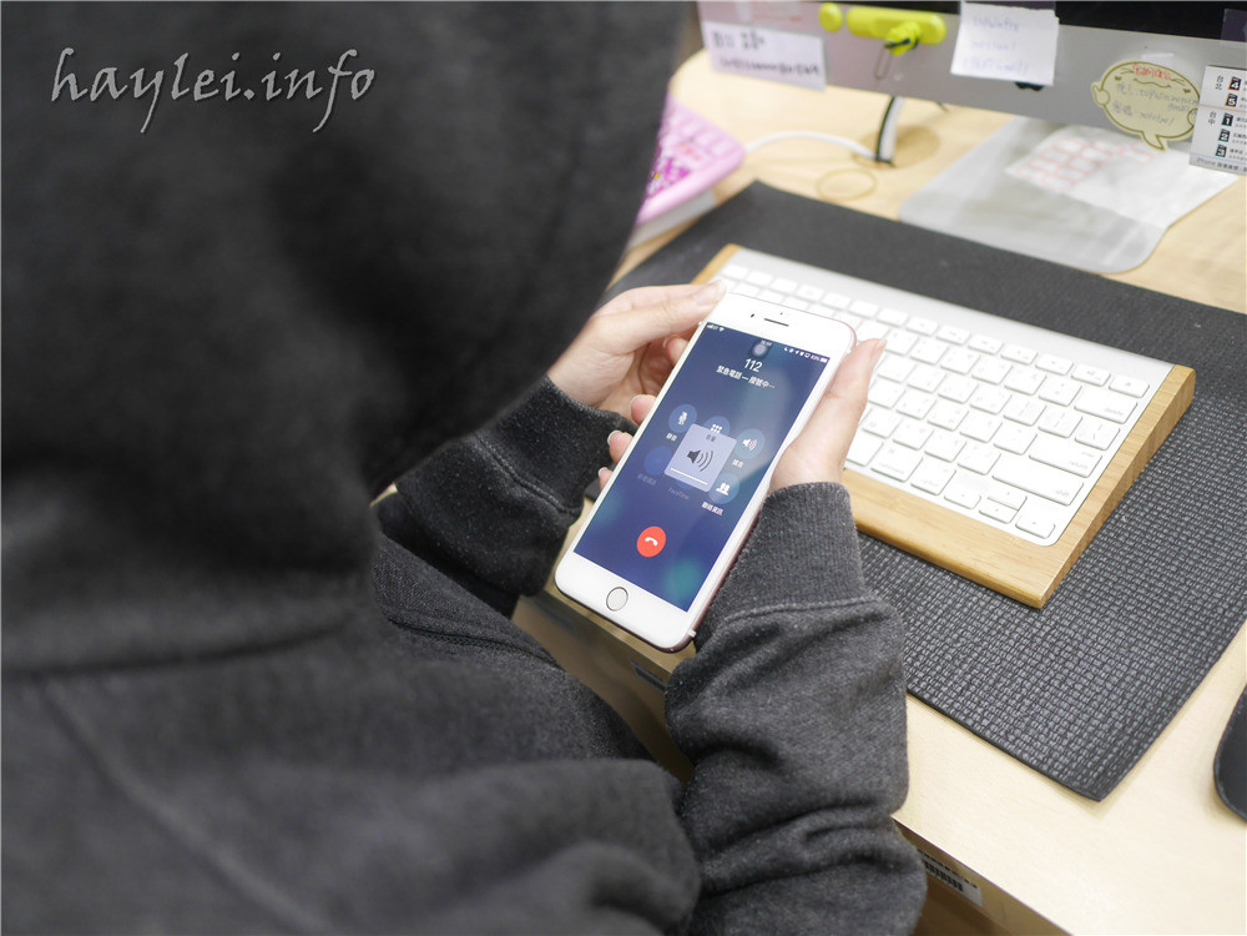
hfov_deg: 60.0
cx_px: 624
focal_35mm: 30
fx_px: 1081
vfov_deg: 46.8
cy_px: 468
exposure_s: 1/60
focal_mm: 15
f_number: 1.7
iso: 500
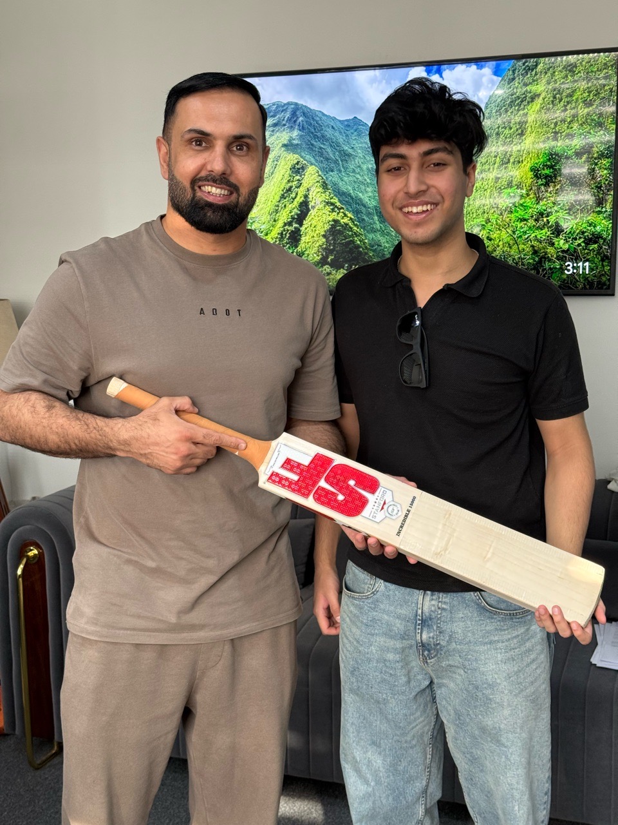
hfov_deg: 30.3
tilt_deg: -9.0
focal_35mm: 48
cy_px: 412
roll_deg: +0.2
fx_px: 1143
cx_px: 309
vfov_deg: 39.7
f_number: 1.78
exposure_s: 1/50
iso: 160
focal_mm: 6.76
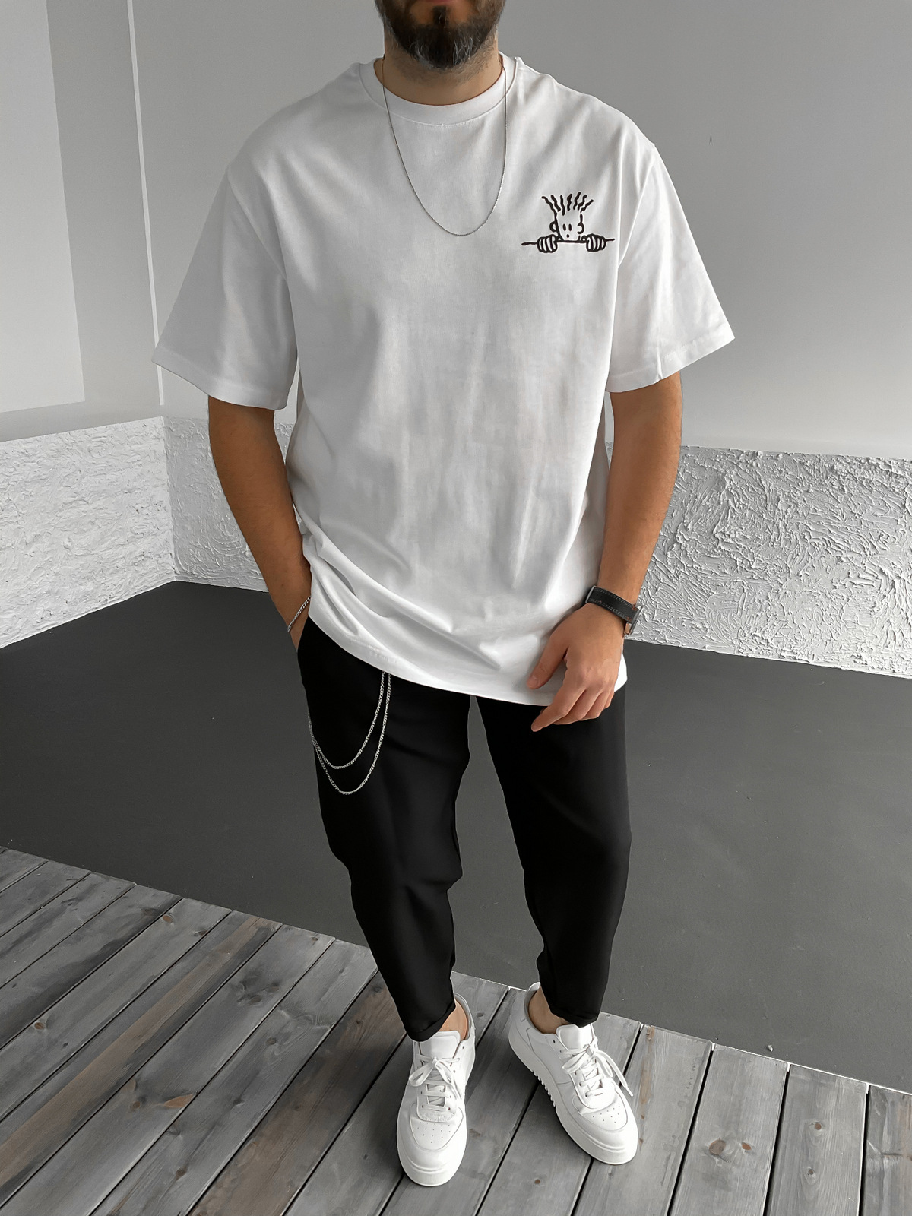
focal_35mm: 29
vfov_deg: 61.7
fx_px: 1019
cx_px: 456
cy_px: 608
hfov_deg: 48.2
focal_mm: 3
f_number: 1.8
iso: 64
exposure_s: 1/120
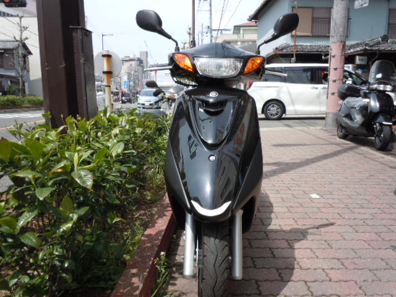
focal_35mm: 28
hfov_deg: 63.4
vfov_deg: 49.7
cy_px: 148
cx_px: 198
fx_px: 320
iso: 100
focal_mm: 5
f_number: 3.7
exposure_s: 1/500
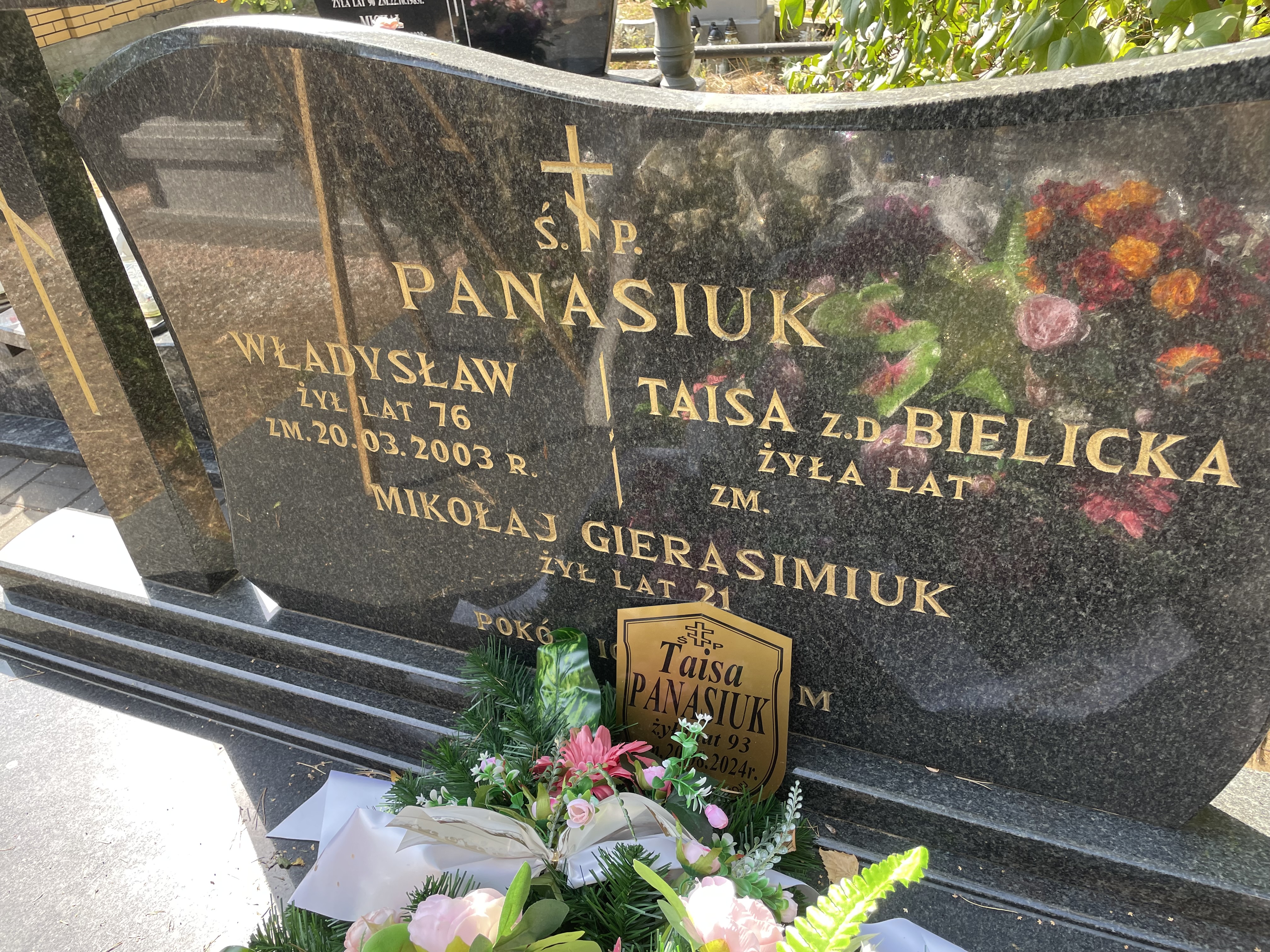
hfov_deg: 67.3
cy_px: 476
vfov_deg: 53.1
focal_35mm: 26
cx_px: 635
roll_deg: +7.1
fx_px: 954
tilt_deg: -33.2
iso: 32
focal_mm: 4.2
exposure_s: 1/217
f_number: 1.6
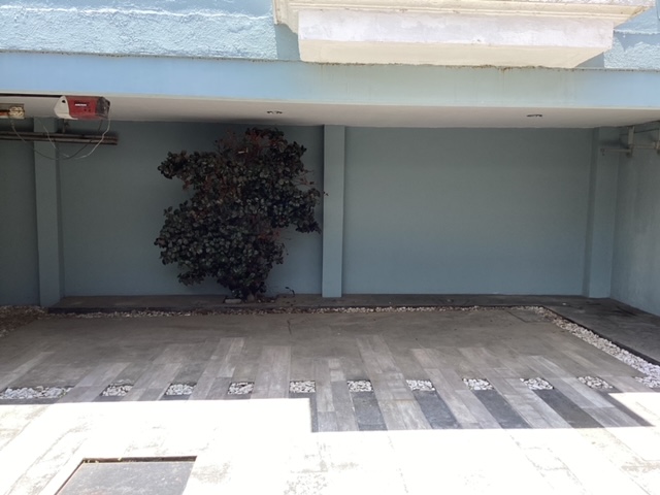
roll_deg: -1.6
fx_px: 591
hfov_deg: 58.4
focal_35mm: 31
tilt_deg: -7.4
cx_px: 330
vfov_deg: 45.4
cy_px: 248
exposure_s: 1/255
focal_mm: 3.3
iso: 25
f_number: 2.4
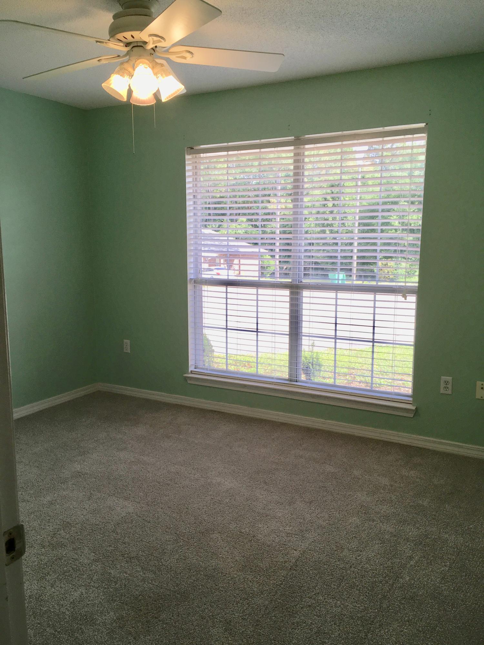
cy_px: 322
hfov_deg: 48.2
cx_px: 242
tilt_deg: -8.4
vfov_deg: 61.7
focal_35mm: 29
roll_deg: -0.3
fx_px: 541
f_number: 2.2
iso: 25
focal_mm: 4.15
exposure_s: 1/172
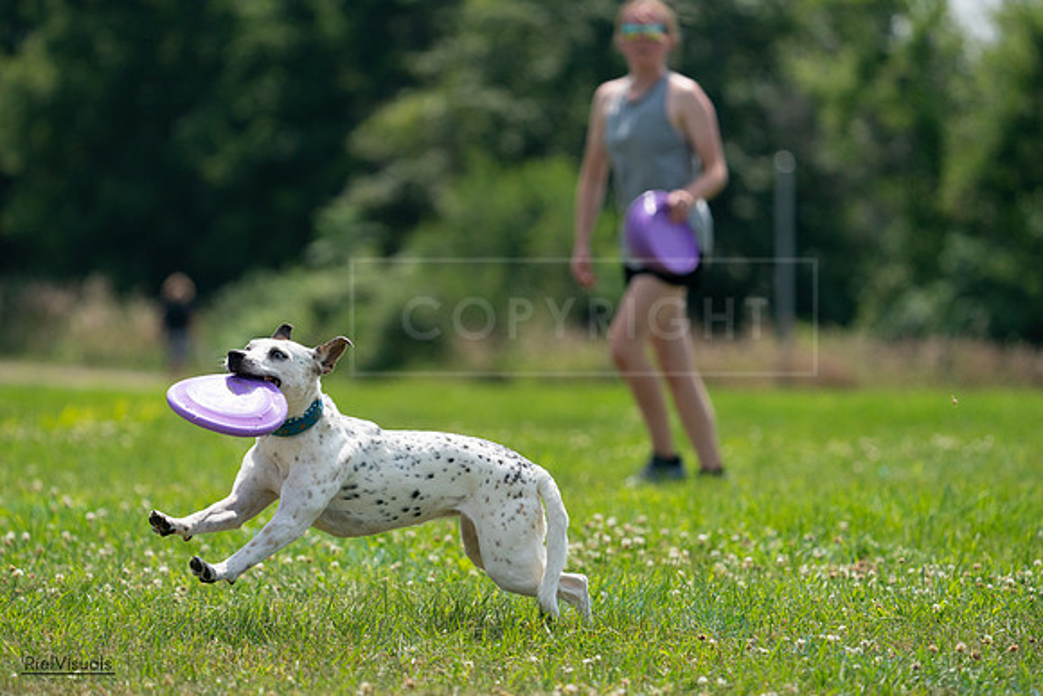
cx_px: 522
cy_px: 348
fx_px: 9968
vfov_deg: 4.0
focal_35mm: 344
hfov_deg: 6.0
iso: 800
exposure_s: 1/4000
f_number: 6.3
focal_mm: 344
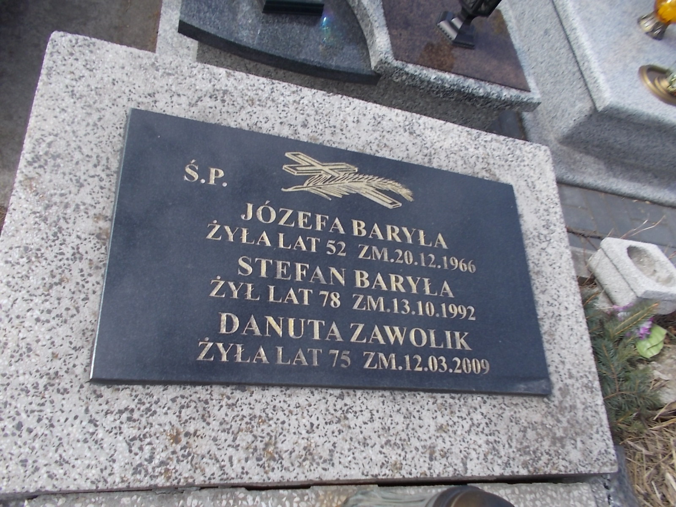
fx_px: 508
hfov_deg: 67.3
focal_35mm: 26
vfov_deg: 53.1
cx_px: 338
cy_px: 254
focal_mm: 4.6
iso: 80
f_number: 8
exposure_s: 1/125
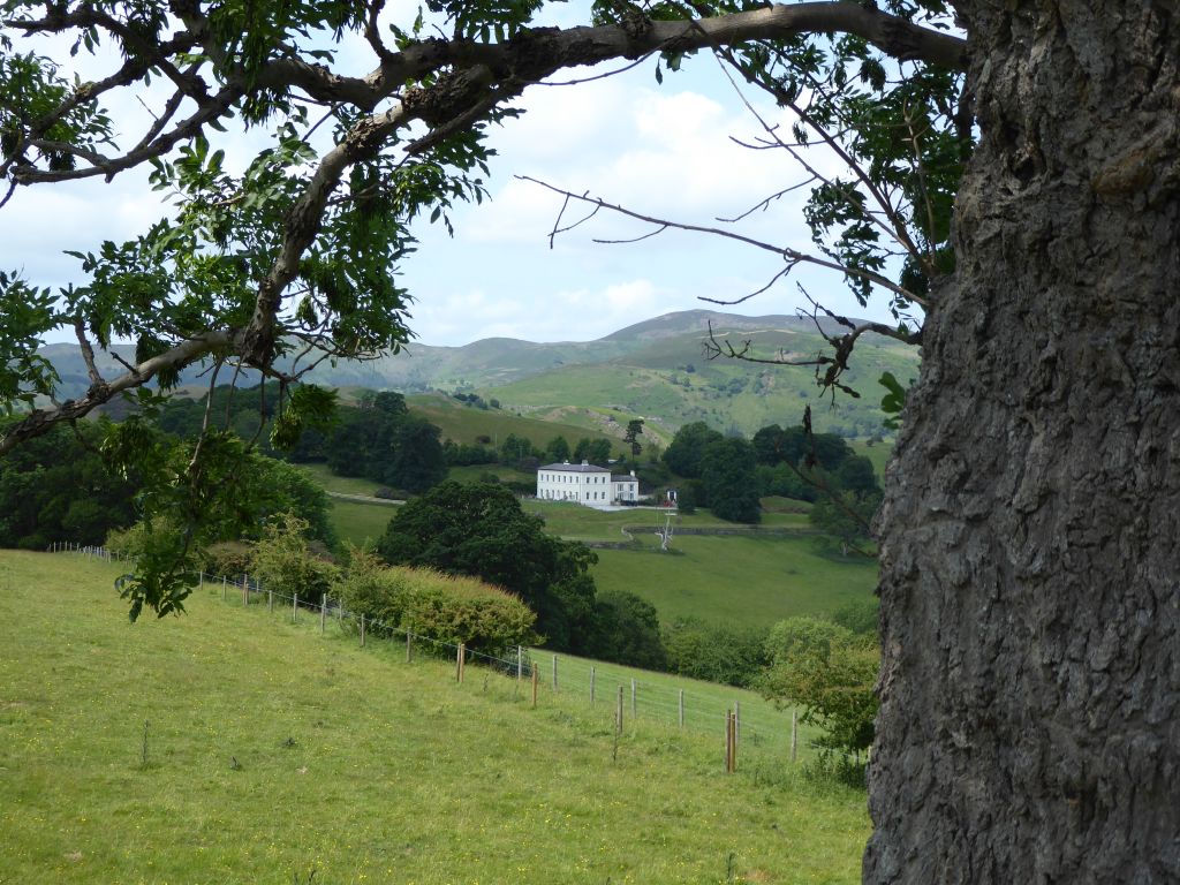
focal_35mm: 49
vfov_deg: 29.7
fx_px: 1670
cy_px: 442
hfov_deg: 38.9
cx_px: 590
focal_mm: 8.4
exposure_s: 1/400
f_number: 4
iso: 80
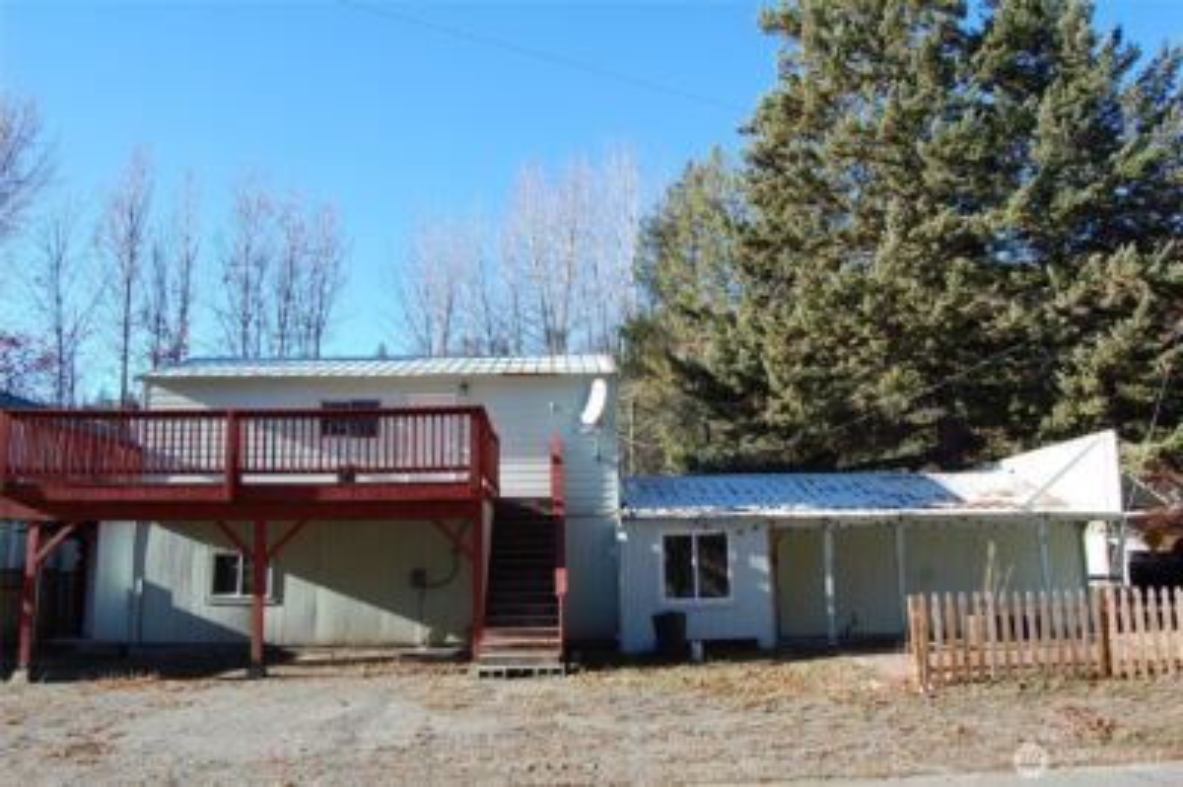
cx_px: 592
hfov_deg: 64.6
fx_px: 936
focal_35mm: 28
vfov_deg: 45.6
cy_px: 394
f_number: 7.1
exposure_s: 1/200
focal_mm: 19
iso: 200
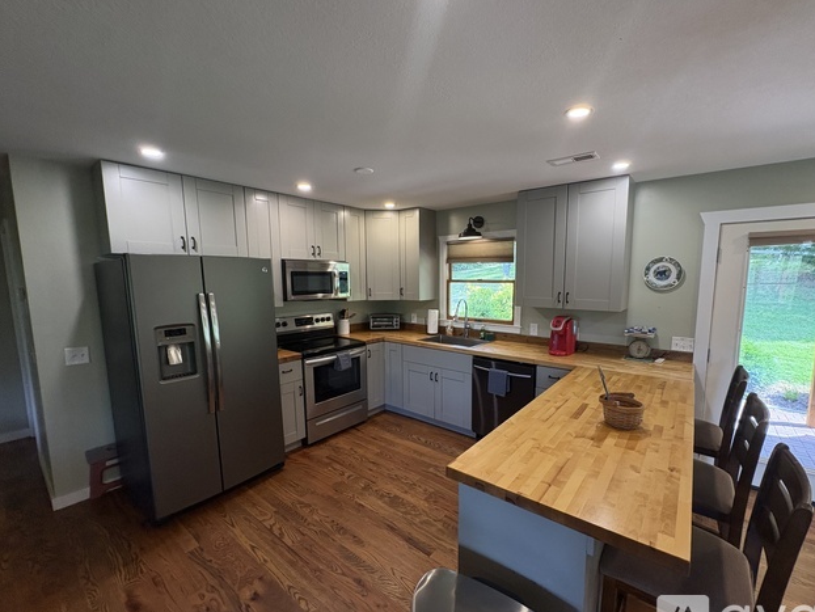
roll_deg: +0.1
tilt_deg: -7.7
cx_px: 432
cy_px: 320
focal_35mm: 15
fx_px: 353
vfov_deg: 81.7
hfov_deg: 98.0
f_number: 2.2
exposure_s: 1/120
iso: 400
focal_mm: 2.22
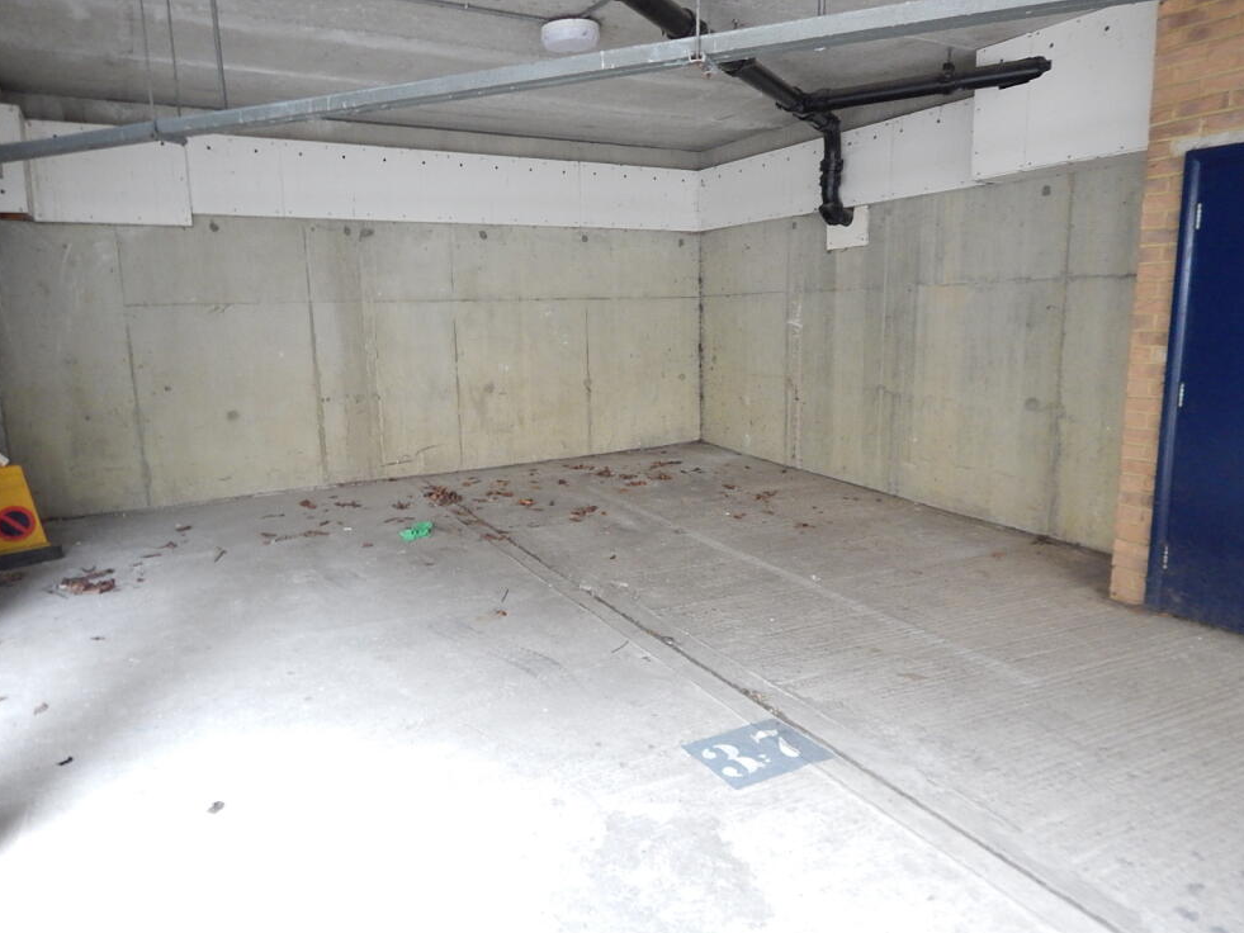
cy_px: 465
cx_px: 600
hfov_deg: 71.6
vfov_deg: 56.8
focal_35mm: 24
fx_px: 863
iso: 400
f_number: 3
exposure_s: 1/30
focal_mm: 4
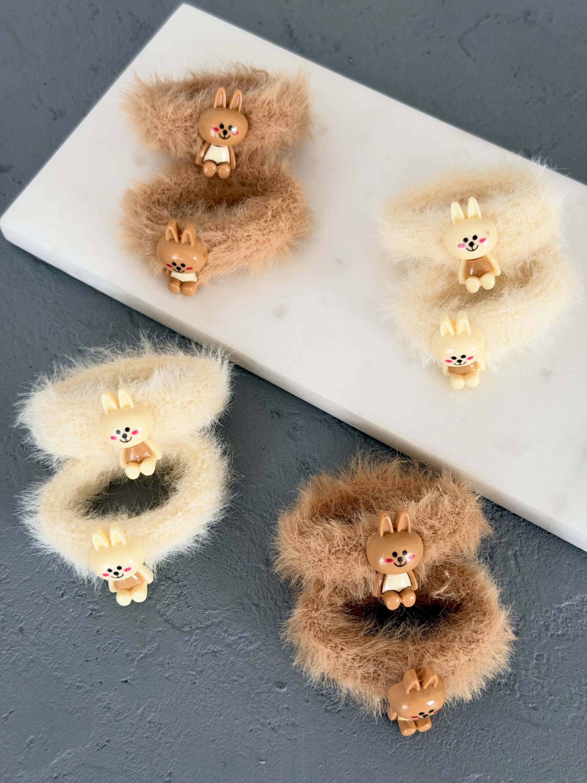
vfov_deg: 39.7
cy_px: 392
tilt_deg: -64.2
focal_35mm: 48
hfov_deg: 30.3
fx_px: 1085
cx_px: 294
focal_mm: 6.76
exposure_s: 1/103
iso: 100
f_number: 1.78
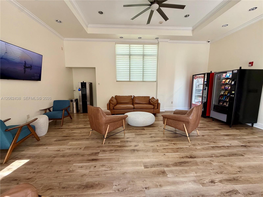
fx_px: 106
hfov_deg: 102.1
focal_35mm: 14
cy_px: 98
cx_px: 132
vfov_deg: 85.7
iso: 125
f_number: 2.2
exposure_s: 1/121
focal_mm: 2.22
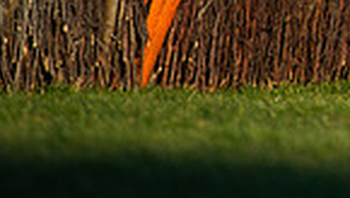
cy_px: -254
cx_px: 647
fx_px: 11662
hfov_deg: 1.7
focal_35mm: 1255
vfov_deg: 1.0
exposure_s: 1/4000
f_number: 6.3
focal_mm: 300
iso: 800
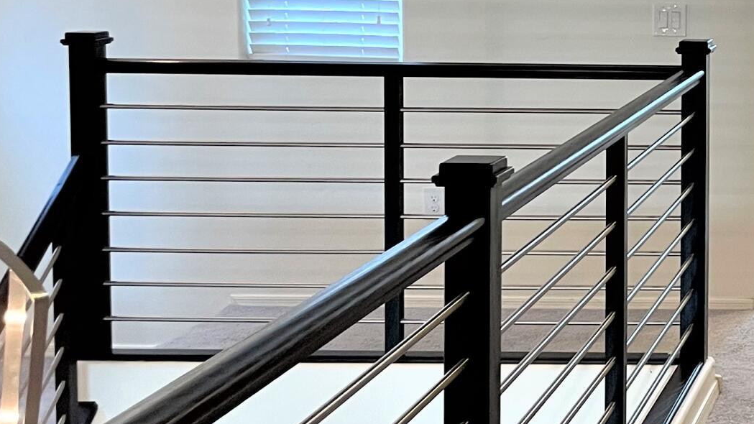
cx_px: 965
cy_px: 0
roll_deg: -0.1
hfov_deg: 23.4
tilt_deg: -3.2
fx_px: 1619
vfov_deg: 14.7
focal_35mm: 81
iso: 80
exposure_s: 1/60
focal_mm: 4.2
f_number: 1.6
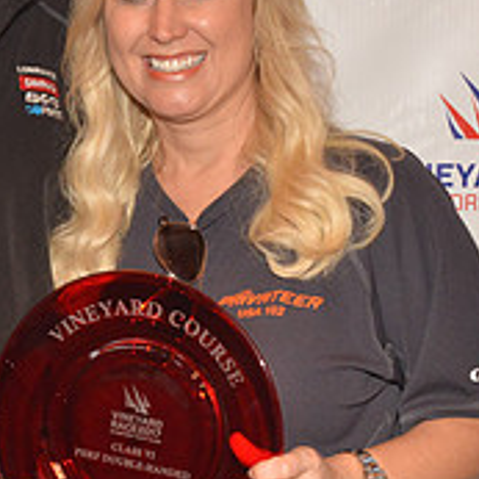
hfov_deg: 12.6
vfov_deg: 12.7
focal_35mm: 137
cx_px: 39
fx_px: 2145
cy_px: 98
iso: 2000
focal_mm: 48
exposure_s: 1/15
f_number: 9
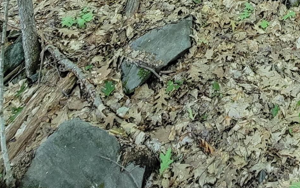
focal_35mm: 44
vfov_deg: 19.9
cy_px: -162
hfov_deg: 40.6
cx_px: 288
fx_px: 360
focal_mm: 2.2
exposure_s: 1/60
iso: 400
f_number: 2.2
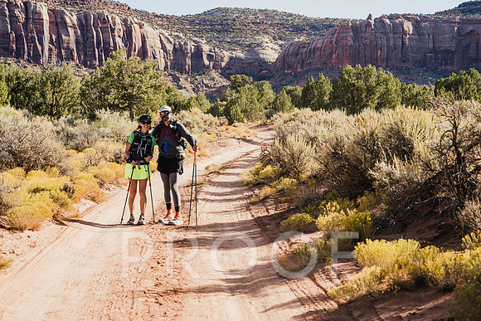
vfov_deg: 19.5
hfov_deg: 28.8
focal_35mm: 70
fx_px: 935
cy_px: 160
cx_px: 240
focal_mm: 70
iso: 100
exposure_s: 1/160
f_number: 5.6
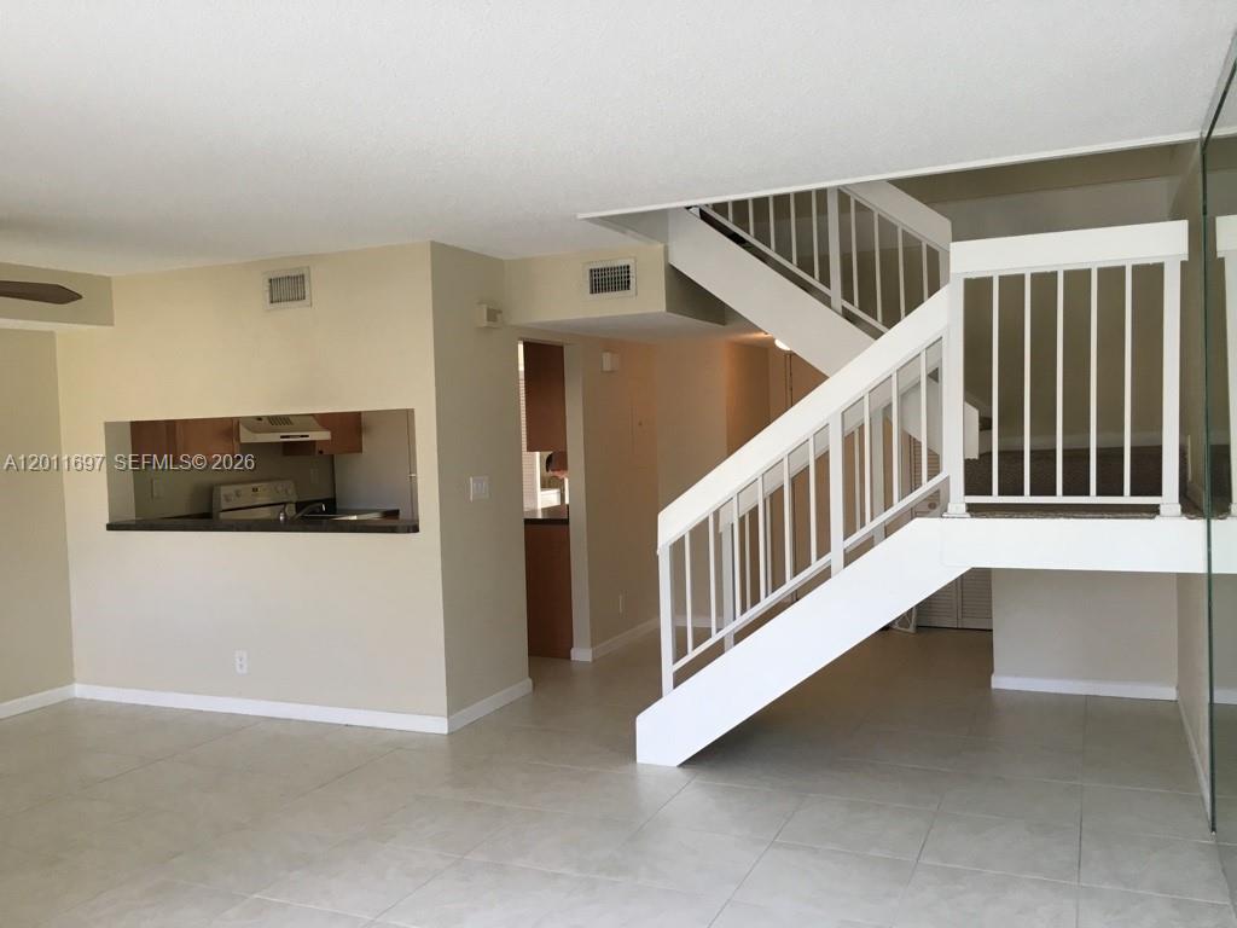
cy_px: 464
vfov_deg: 48.2
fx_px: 1036
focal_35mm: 29
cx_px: 618
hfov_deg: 61.7
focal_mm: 4.15
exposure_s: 1/30
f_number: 2.2
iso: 64
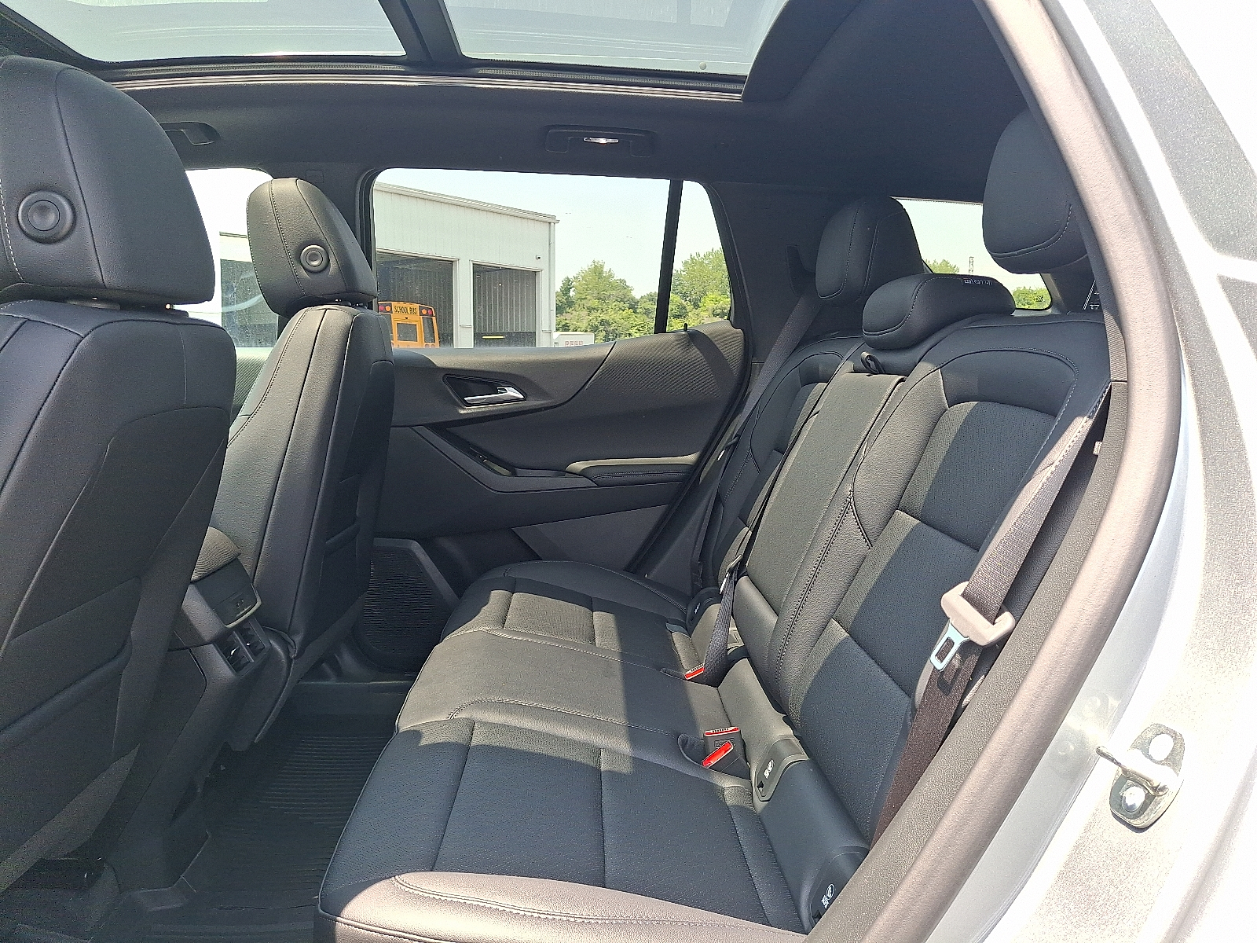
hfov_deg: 69.4
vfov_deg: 54.9
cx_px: 628
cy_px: 472
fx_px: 908
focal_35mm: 25
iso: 30
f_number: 1.8
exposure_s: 1/238
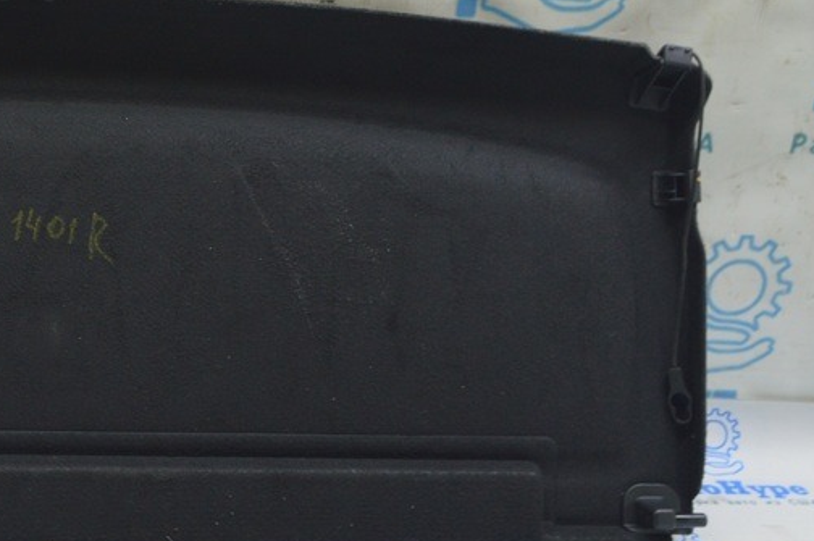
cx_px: 29
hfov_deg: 28.5
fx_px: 1513
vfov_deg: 20.3
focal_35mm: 67
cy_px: 262
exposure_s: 1/20
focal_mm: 22
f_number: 5.6
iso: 400
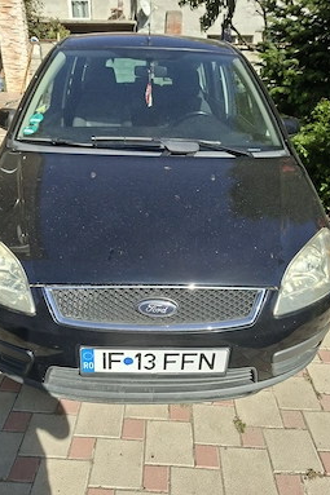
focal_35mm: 25
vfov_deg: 71.5
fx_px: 344
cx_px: 146
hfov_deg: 51.1
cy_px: 248
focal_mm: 5.54
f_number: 1.8
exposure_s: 1/1862
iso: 50
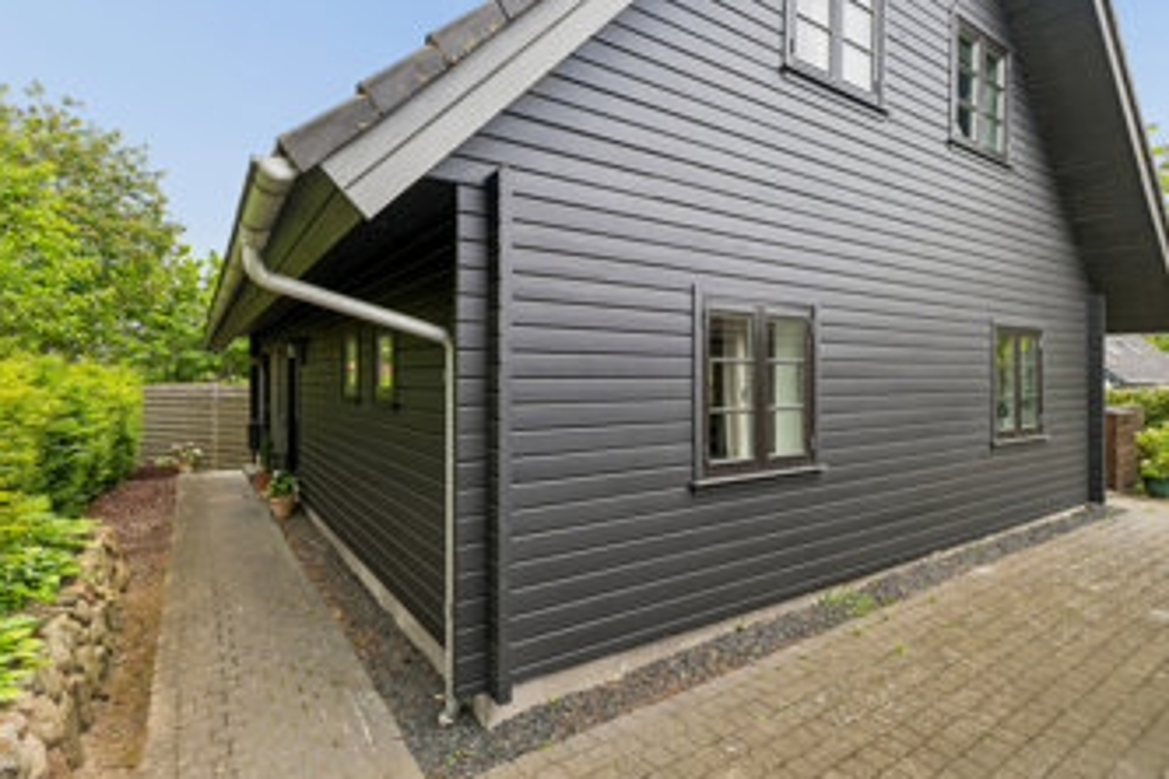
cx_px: 579
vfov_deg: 67.4
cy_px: 377
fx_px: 584
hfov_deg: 90.0
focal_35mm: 18
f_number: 7.1
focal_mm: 10
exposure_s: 1/80
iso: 500
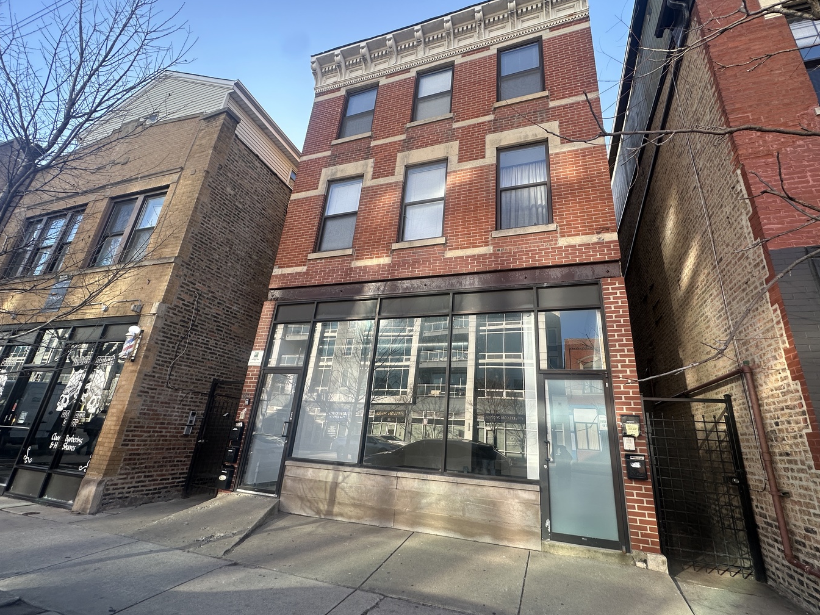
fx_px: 355
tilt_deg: +19.1
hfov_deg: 98.0
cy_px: 315
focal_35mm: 15
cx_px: 437
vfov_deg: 81.7
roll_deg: -3.7
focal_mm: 2.22
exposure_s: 1/332
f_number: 2.2
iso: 40
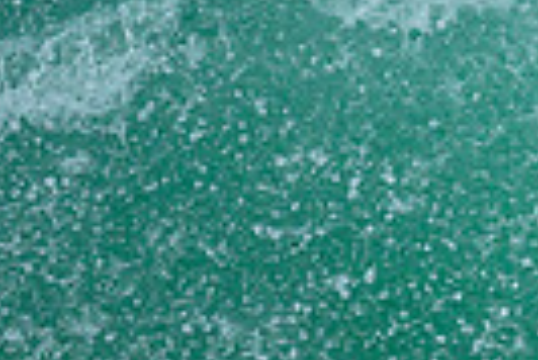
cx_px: 1454
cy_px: -40
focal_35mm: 4389
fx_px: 65662
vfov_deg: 0.3
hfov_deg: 0.5
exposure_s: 1/2000
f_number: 6.3
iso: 320
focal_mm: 800
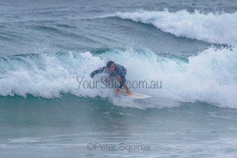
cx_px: 95
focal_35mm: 613
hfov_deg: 3.4
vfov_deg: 2.2
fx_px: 4035
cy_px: 62
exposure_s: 1/2000
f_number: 5.6
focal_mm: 500
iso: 450
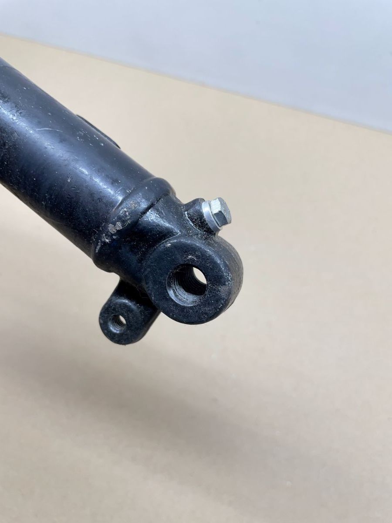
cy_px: 262
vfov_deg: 67.3
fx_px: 393
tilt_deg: -64.4
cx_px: 196
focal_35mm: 26
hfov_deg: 53.1
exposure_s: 1/100
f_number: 1.6
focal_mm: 4.2
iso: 64
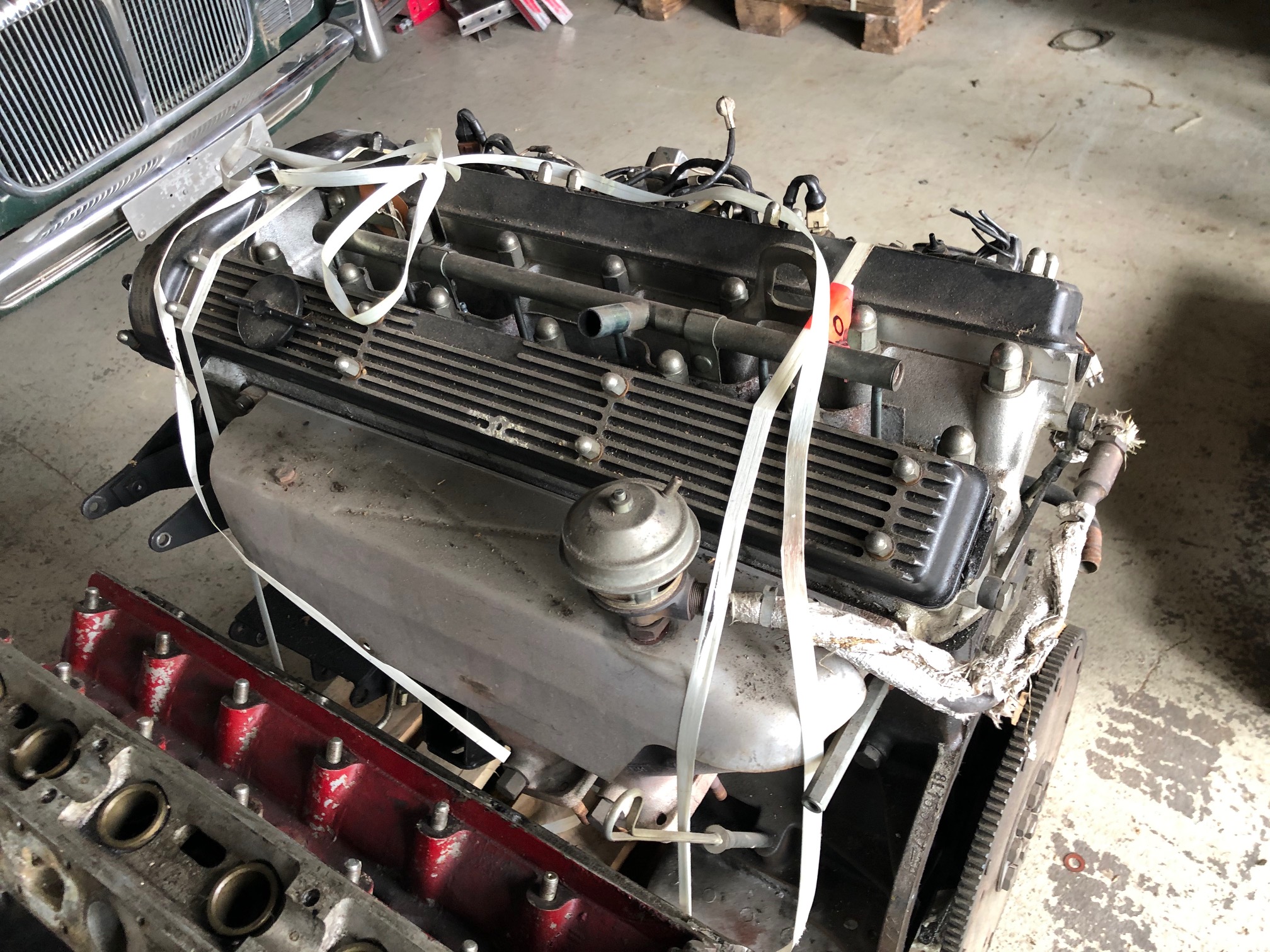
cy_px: 476
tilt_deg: -45.6
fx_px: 1027
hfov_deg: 63.4
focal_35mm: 28
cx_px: 635
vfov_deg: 49.7
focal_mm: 4
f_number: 1.8
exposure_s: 1/17
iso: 40
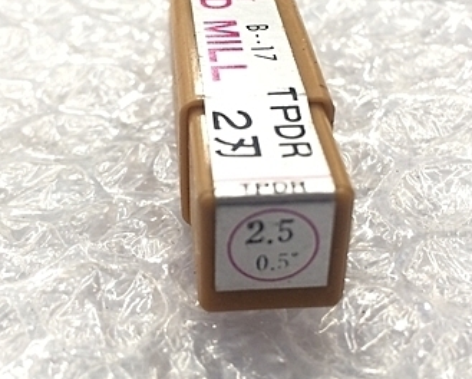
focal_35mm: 55
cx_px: 224
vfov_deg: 27.7
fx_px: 769
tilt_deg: -32.8
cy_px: 184
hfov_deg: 34.1
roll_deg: +3.6
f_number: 2.2
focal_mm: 4.15
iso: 100
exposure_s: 1/30
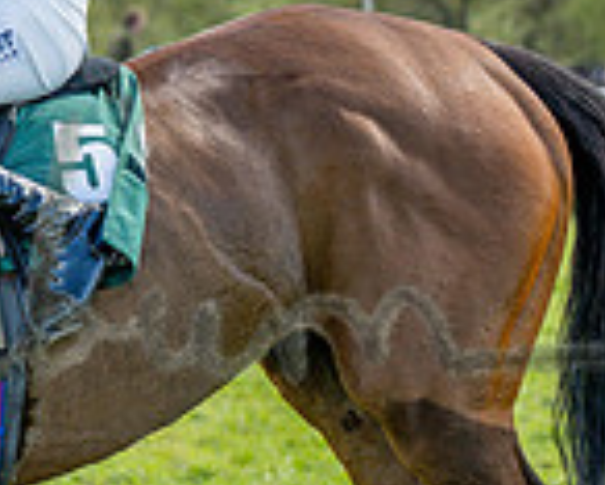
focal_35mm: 308
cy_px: 170
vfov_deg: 5.0
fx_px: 5519
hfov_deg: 6.2
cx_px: -476
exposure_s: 1/1600
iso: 400
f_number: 2.8
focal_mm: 71
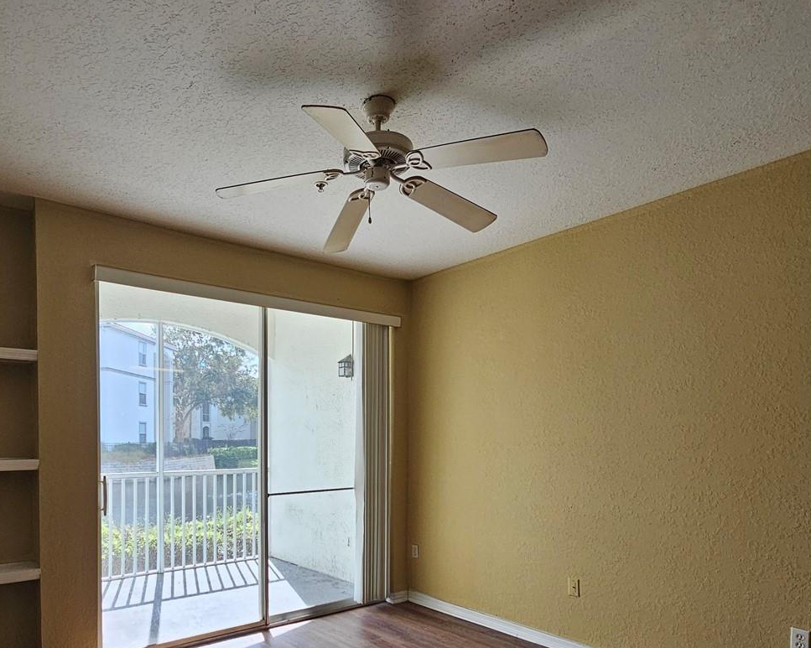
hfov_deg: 76.6
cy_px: 445
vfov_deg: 63.4
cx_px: 317
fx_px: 504
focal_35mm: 21
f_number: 2.2
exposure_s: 1/238
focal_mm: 2.2
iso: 80
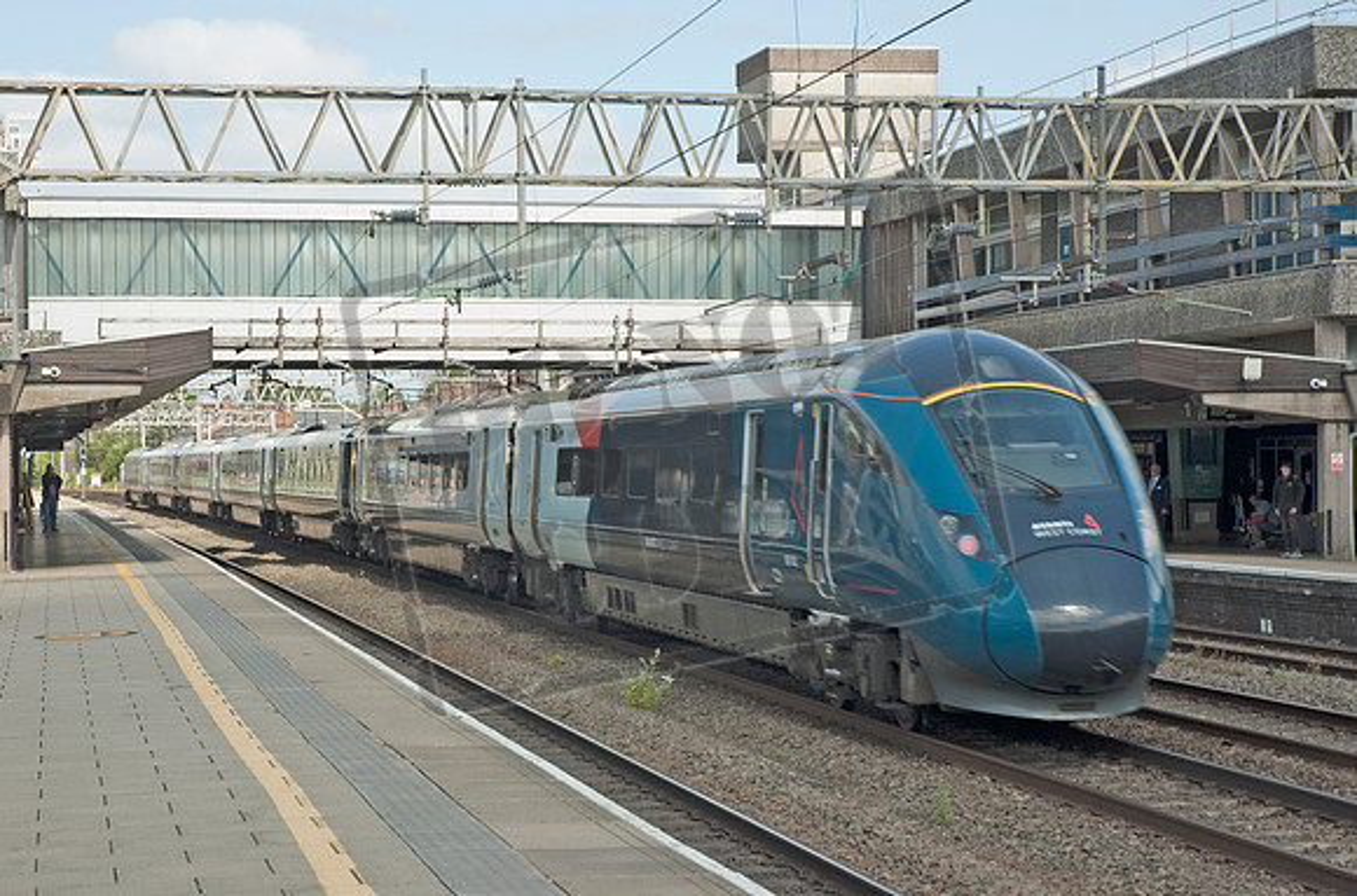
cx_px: 678
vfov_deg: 18.8
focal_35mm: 72
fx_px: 2706
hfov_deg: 28.2
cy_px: 448
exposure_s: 1/250
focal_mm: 48
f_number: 8
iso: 200
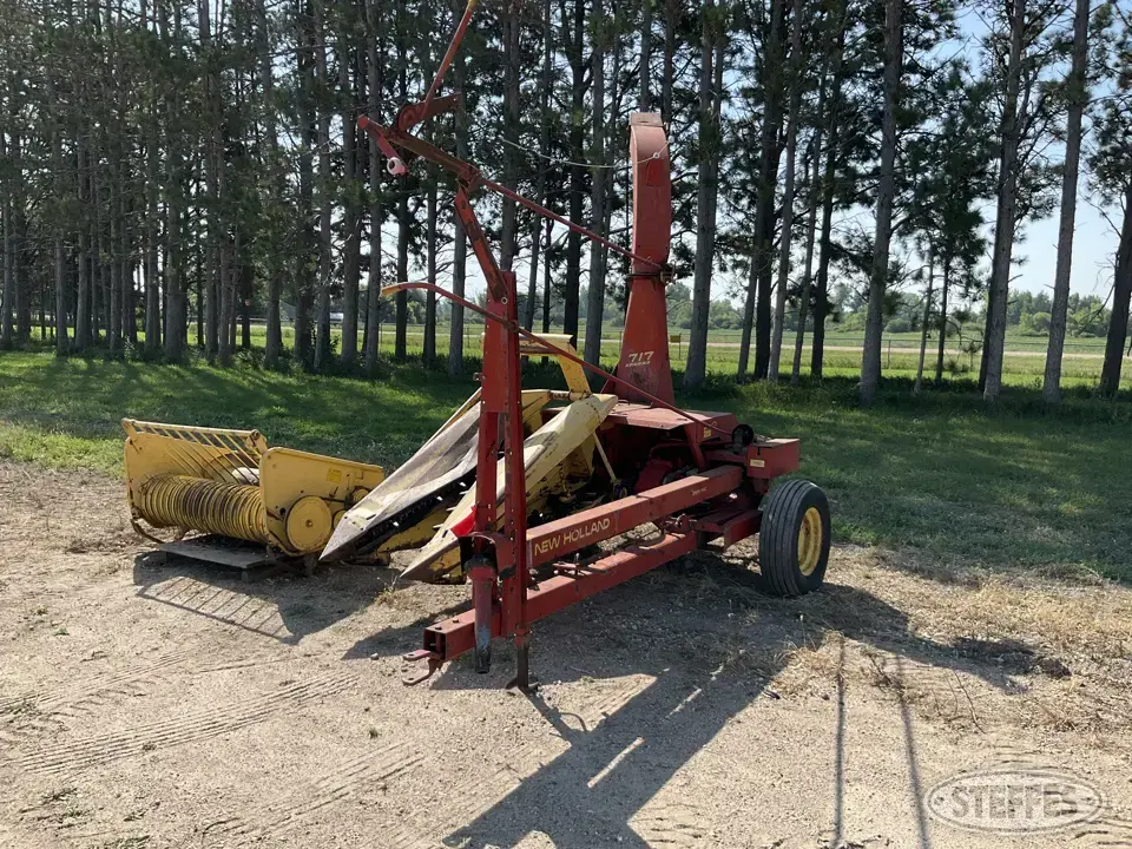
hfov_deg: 61.7
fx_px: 948
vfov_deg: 48.2
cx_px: 566
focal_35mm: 29
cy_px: 424
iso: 25
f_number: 1.8
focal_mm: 3
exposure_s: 1/1121
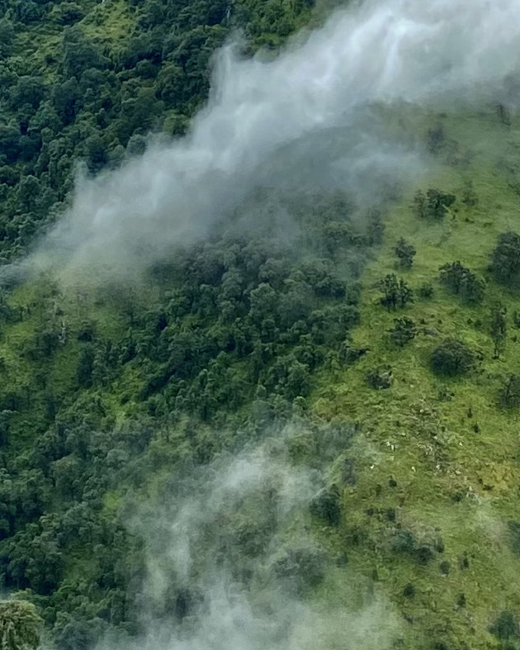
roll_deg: -2.3
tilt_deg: -5.7
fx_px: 2500
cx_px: 277
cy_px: -30
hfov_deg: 11.9
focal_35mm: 130
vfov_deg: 14.5
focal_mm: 4.25
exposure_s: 1/752
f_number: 1.8
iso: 32
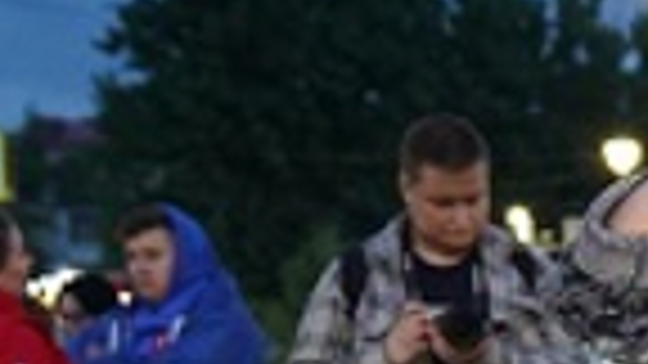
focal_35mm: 147
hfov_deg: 13.0
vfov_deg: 7.9
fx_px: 2526
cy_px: 697
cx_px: 1215
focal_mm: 27
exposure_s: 1/30
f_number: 2.8
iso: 3200
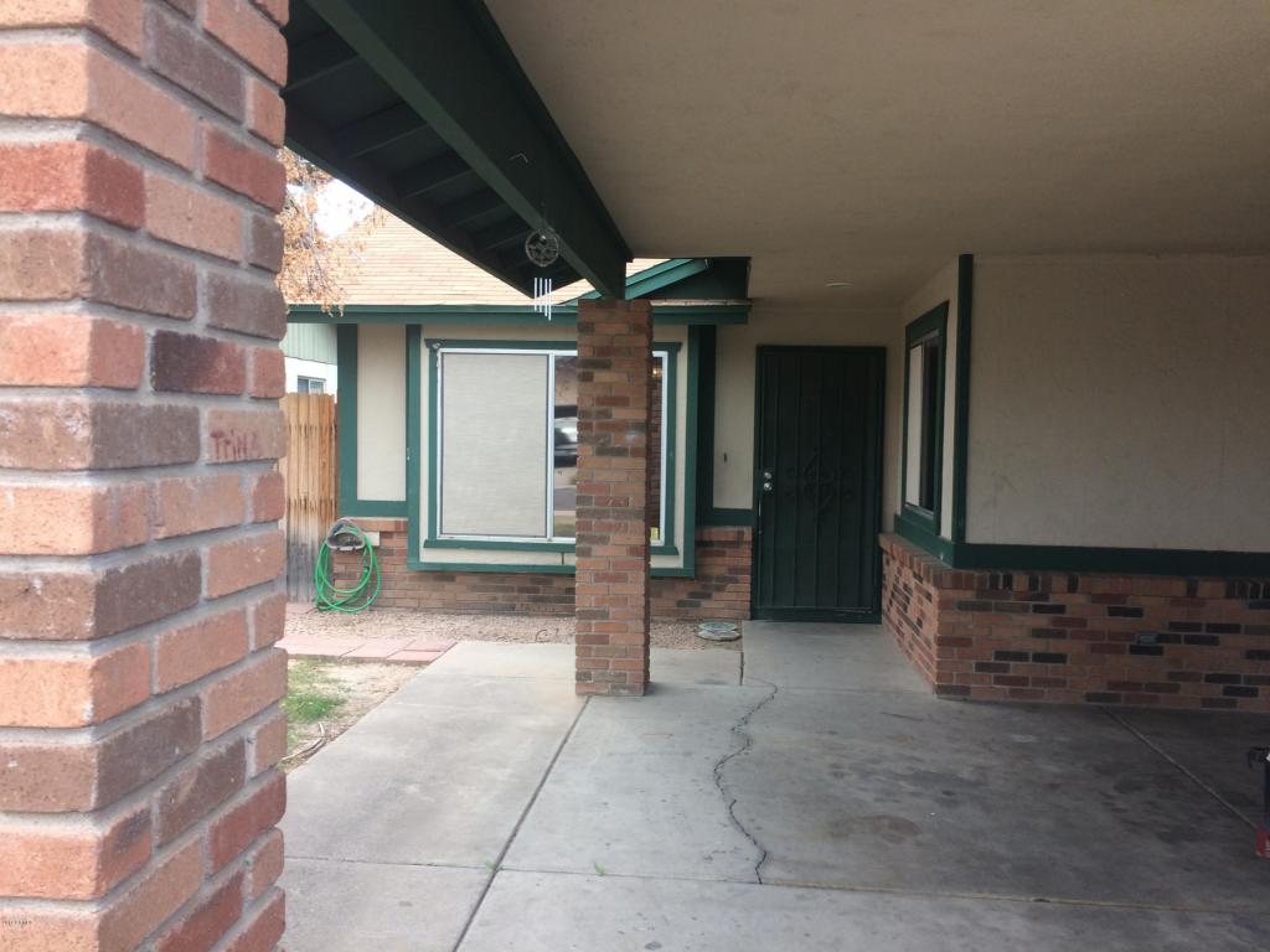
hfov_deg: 61.7
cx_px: 635
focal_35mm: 29
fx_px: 1064
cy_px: 476
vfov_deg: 48.2
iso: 32
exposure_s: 1/166
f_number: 2.2
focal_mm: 4.15
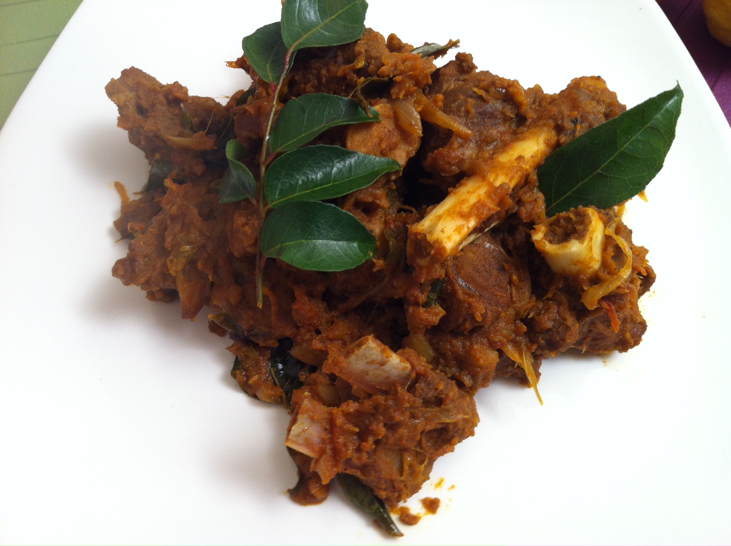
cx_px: 366
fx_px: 738
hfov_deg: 52.7
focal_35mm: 35
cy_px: 273
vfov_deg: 40.6
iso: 80
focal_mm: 3.85
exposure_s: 1/40
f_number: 2.8
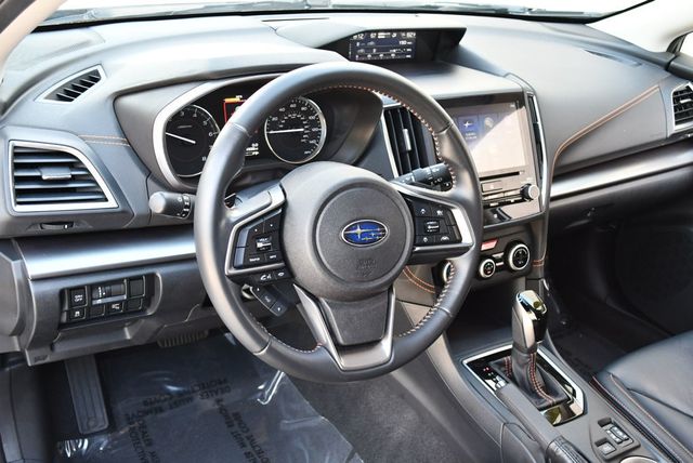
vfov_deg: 33.5
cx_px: 346
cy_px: 232
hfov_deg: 48.4
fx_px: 771
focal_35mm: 40
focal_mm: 20
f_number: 3.8
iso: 800
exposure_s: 1/160
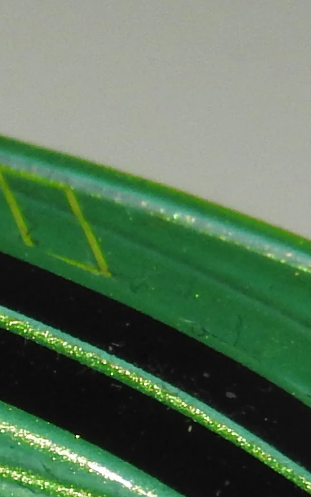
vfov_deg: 3.9
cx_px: -870
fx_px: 7312
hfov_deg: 2.4
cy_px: 421
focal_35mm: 539
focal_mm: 15.2
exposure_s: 1/60
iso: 200
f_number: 5
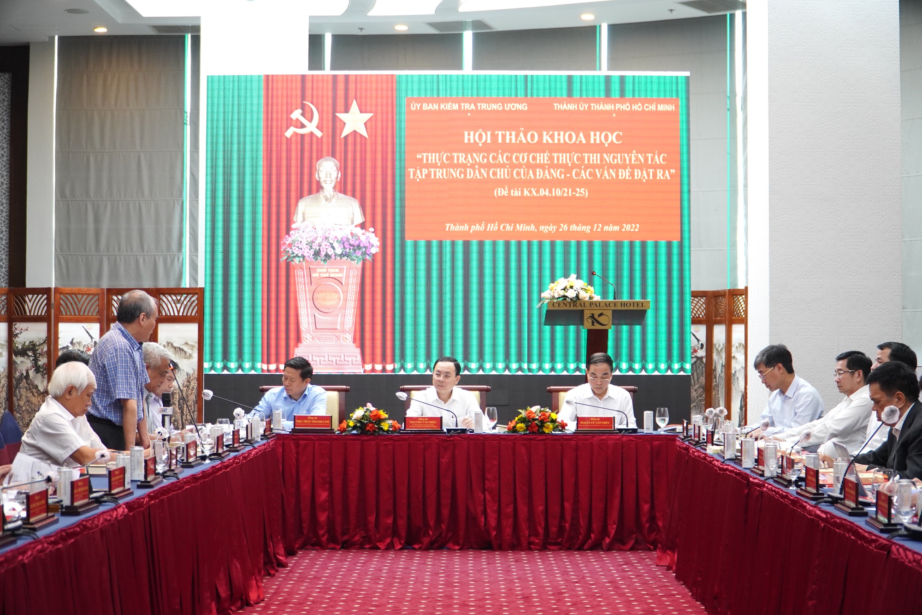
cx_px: 461
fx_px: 1613
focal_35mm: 63
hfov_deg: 31.9
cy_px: 308
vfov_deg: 21.6
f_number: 4
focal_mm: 42
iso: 1000
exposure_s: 1/125
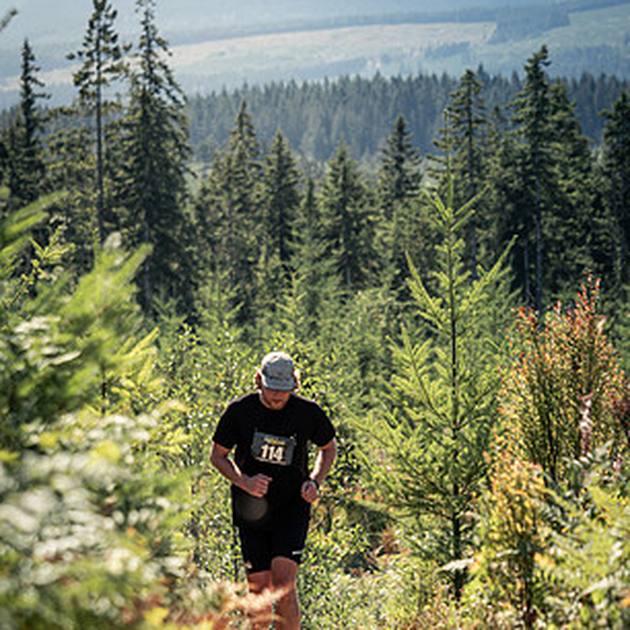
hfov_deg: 8.5
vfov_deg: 8.5
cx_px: 316
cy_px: 389
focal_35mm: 205
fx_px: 4221
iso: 160
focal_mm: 79
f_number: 2.8
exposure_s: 1/1000
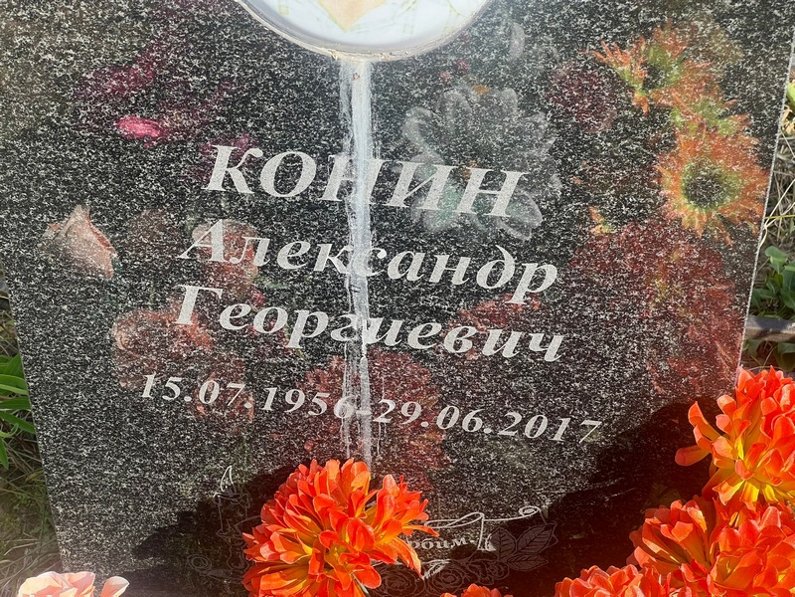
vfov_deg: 19.1
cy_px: 298
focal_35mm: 77
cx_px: 398
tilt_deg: -40.2
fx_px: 1768
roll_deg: -1.0
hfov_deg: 25.3
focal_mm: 9
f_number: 2.8
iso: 25
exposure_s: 1/172
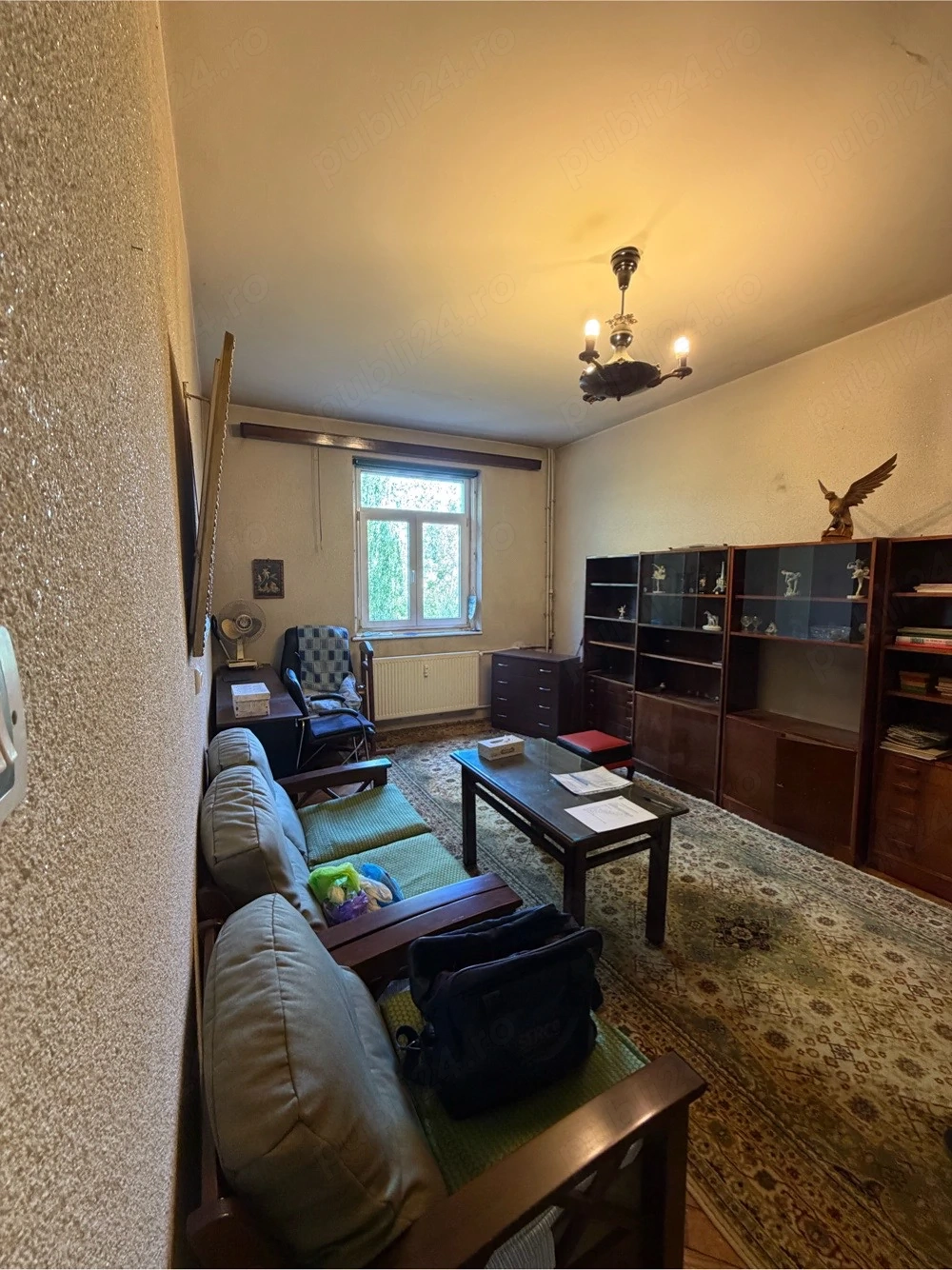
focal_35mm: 14
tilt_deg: -5.9
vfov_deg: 102.1
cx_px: 476
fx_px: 514
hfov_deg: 85.7
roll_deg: -1.1
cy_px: 635
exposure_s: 1/50
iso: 250
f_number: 2.2
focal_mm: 2.22
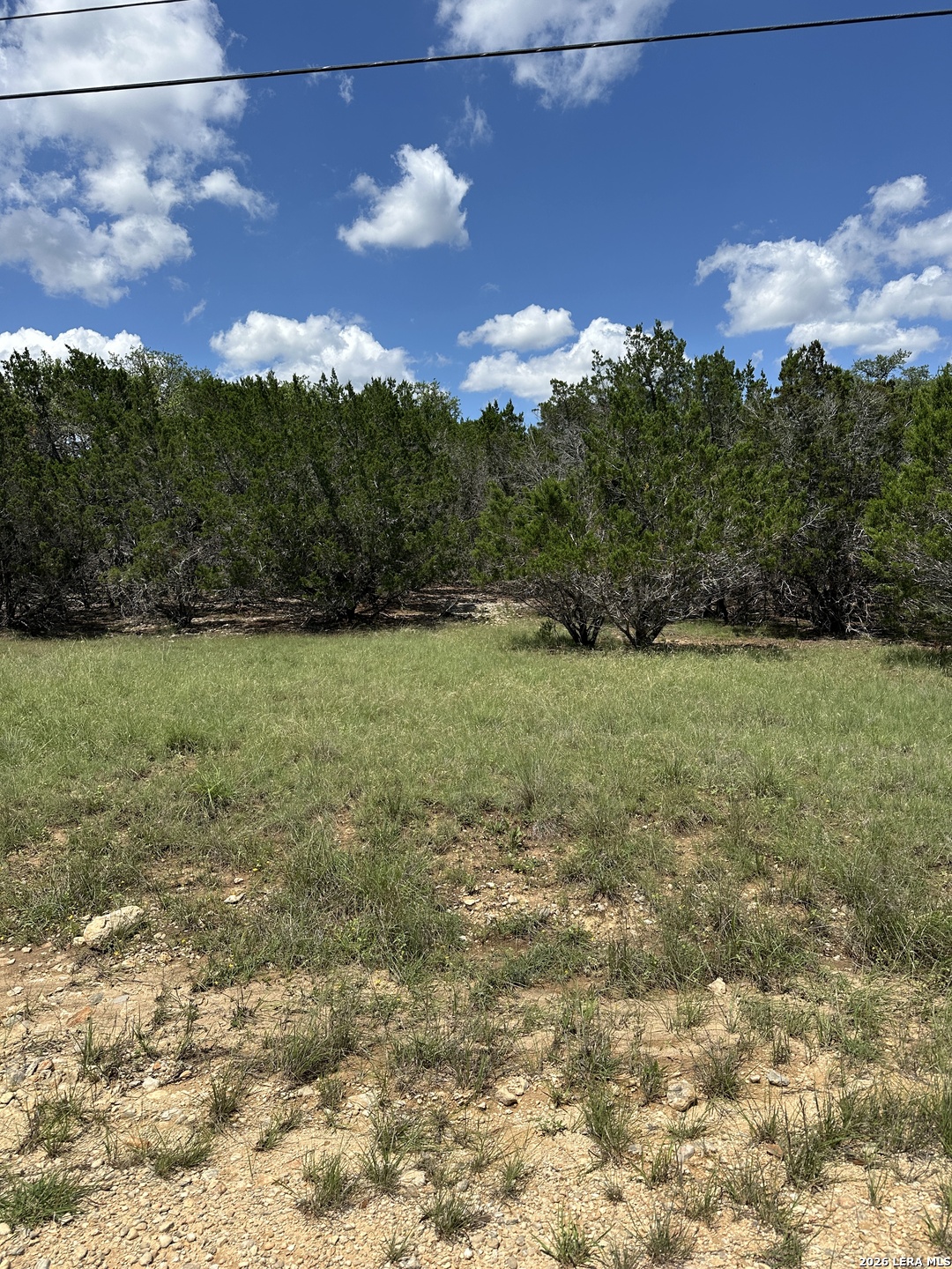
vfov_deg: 71.6
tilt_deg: -2.5
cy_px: 634
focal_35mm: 24
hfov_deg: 56.8
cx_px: 476
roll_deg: +2.6
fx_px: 880
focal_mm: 6.86
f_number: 1.78
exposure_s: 1/5263
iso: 80
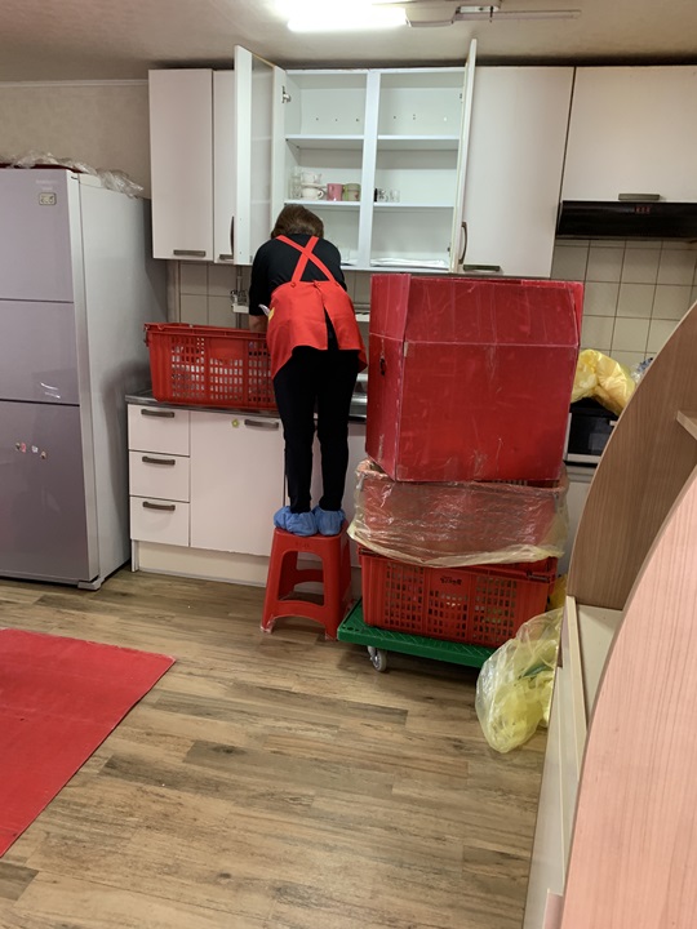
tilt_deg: -15.2
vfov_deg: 67.3
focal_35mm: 26
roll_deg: -3.0
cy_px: 464
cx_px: 348
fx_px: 698
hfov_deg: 53.1
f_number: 1.8
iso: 200
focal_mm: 4.25
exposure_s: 1/60
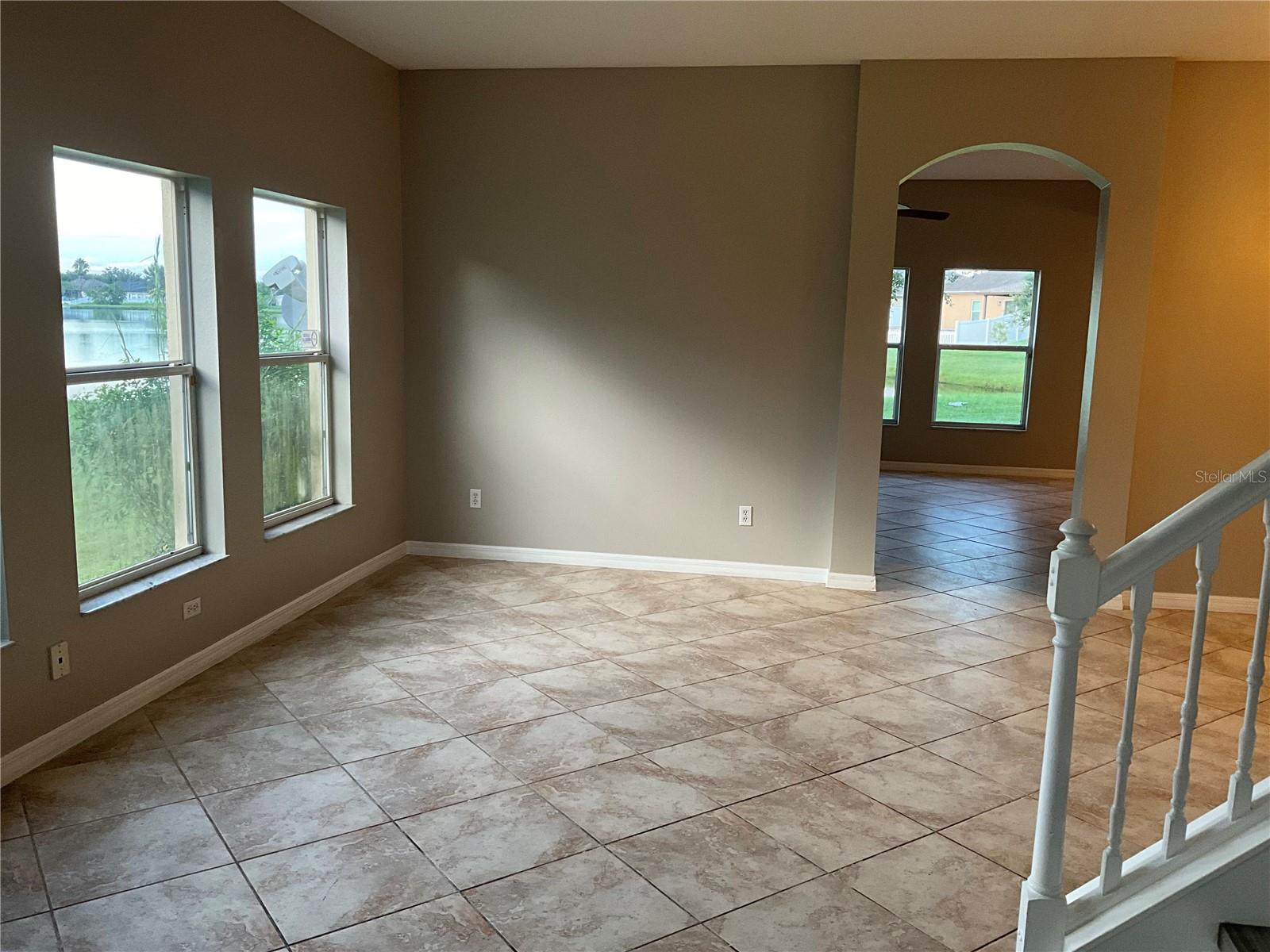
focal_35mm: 29
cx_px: 635
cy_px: 476
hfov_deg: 61.7
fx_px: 1064
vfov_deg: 48.2
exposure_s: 1/60
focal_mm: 3
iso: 80
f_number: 1.8
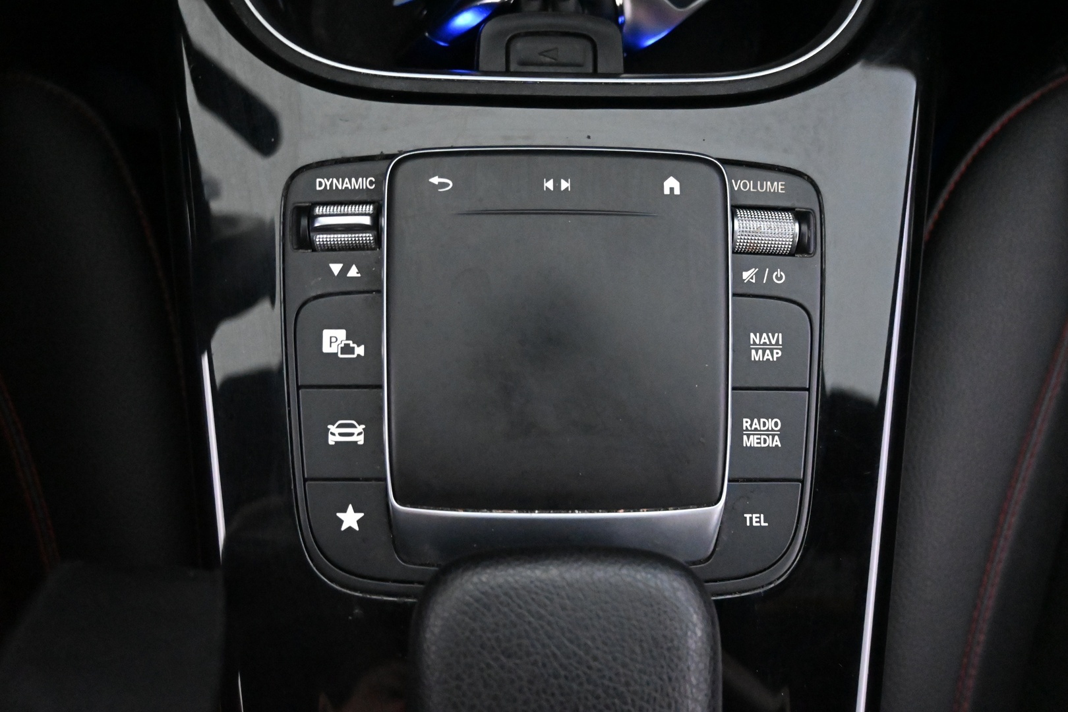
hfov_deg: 56.1
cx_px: 534
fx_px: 1001
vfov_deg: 39.1
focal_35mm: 34
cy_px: 356
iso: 11400
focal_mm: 22.5
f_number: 4
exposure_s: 1/40
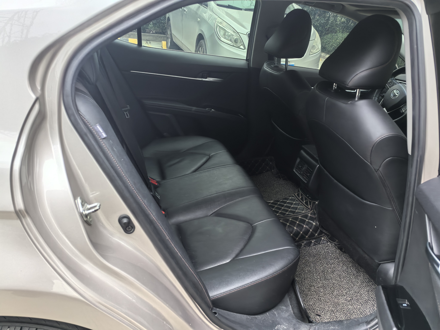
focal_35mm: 31
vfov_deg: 45.4
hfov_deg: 58.4
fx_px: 394
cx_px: 220
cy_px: 165
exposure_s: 1/120
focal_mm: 5.75
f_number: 2
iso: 100
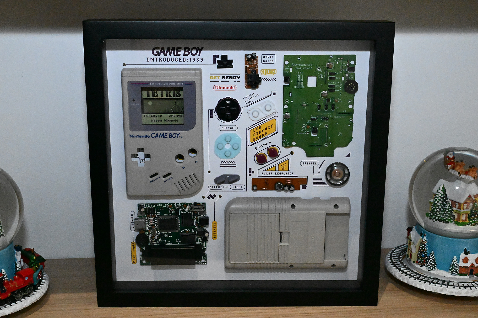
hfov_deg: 40.4
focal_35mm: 49
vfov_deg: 27.5
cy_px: 159
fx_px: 650
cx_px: 239
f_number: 20
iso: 25600
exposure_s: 1/60
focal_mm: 49
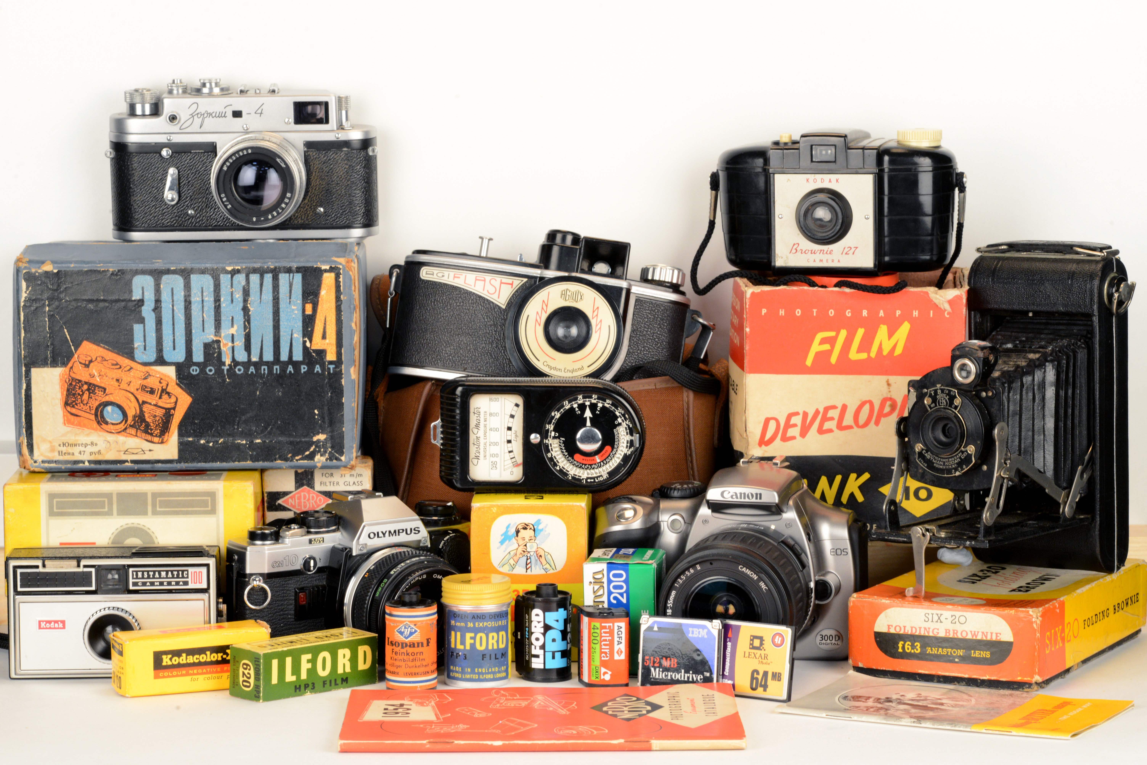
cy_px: 382
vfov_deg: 13.1
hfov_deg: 19.4
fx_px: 3347
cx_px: 574
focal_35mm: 105
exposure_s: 1/6
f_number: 16
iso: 1600
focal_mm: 105
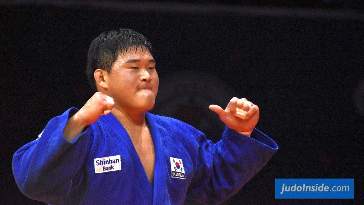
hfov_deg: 4.6
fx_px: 4565
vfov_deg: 2.6
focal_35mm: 473
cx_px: 182
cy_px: 87
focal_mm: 300
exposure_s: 1/640
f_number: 7.1
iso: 6400
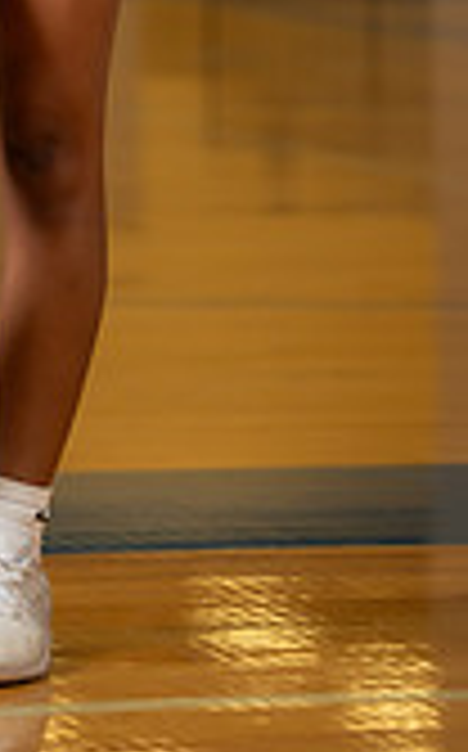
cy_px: -252
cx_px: 9
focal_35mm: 289
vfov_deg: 7.2
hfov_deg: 4.5
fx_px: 5913
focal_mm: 105
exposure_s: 1/160
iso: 500
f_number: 2.8
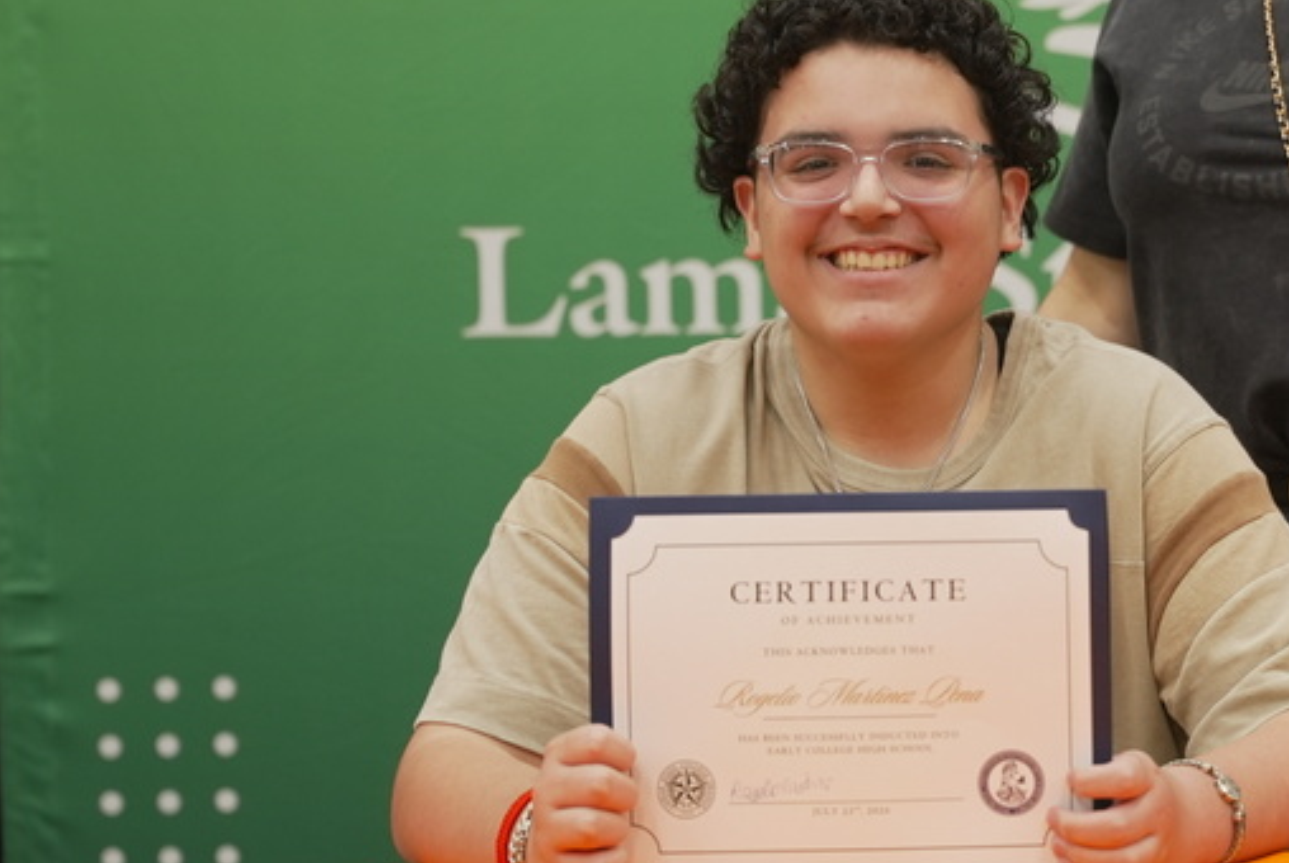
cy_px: 292
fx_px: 5054
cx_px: 1134
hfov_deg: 14.4
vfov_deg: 9.7
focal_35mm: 141
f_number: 2.8
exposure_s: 1/100
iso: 800
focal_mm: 70
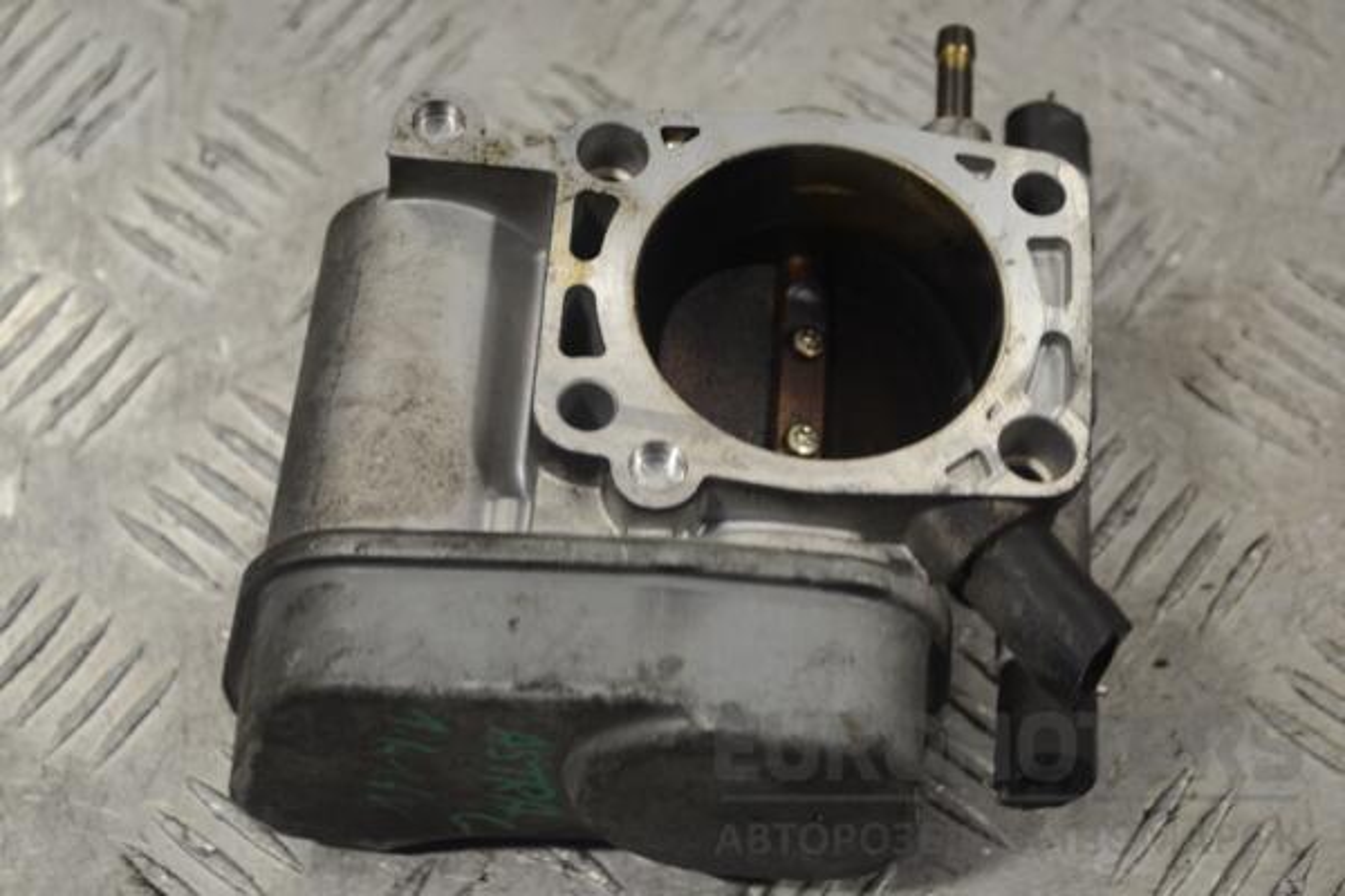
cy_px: 448
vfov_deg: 19.7
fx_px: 2578
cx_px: 672
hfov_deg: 29.2
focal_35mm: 69
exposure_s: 1/30
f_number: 5.3
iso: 110
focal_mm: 46
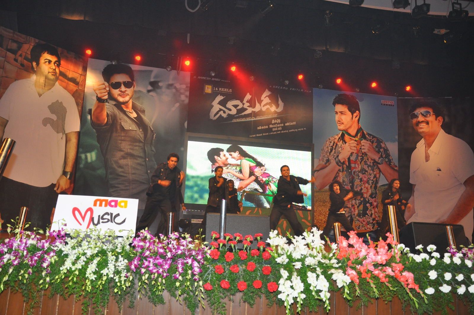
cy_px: 158
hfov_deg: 59.5
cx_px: 237
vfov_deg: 41.6
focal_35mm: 32
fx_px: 414
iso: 800
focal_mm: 21
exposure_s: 1/80
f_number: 5.6
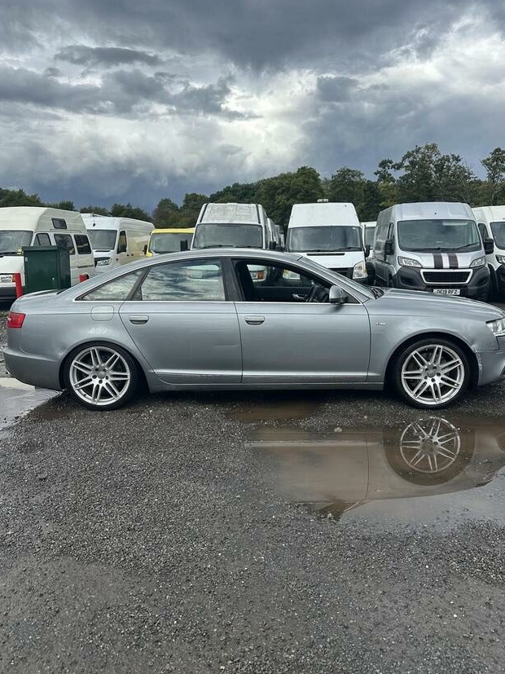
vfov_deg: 67.3
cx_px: 264
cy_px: 334
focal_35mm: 26
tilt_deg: -9.4
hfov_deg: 53.0
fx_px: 506
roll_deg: +1.2
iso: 80
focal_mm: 6.86
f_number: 1.78
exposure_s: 1/3155
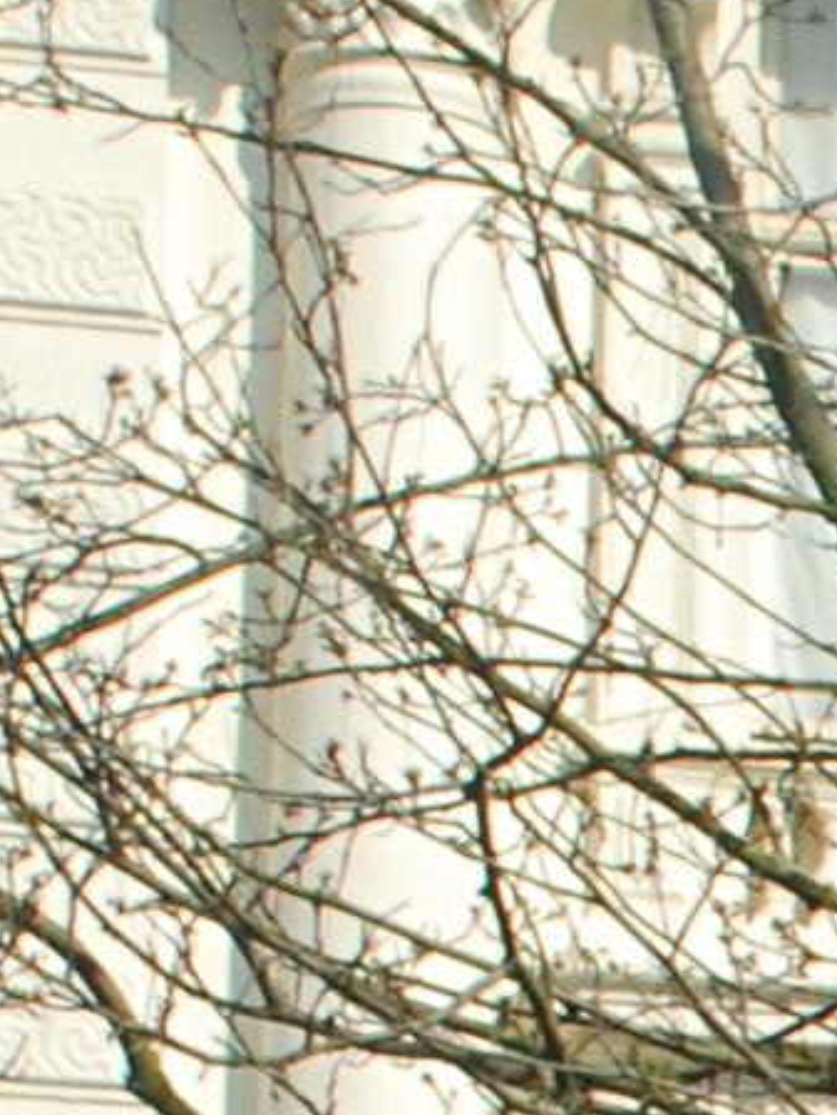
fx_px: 14055
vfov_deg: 4.4
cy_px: 2824
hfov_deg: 3.3
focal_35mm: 436
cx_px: 3139
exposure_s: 1/125
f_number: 18
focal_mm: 35
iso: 250
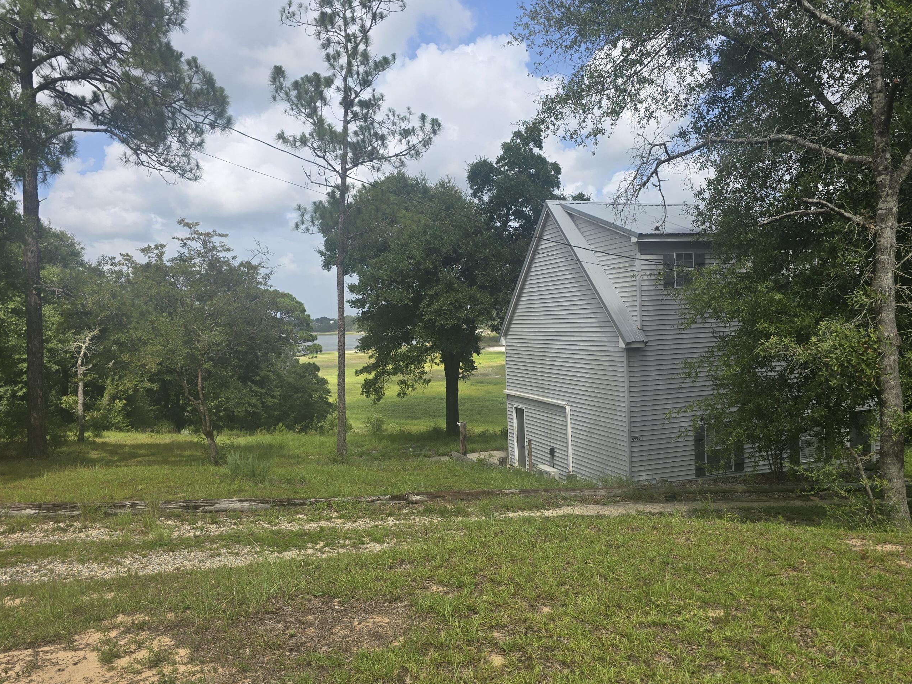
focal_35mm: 27
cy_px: 360
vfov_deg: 51.3
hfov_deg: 65.3
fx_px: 711
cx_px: 475
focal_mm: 6.3
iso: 12
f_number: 1.7
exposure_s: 1/670
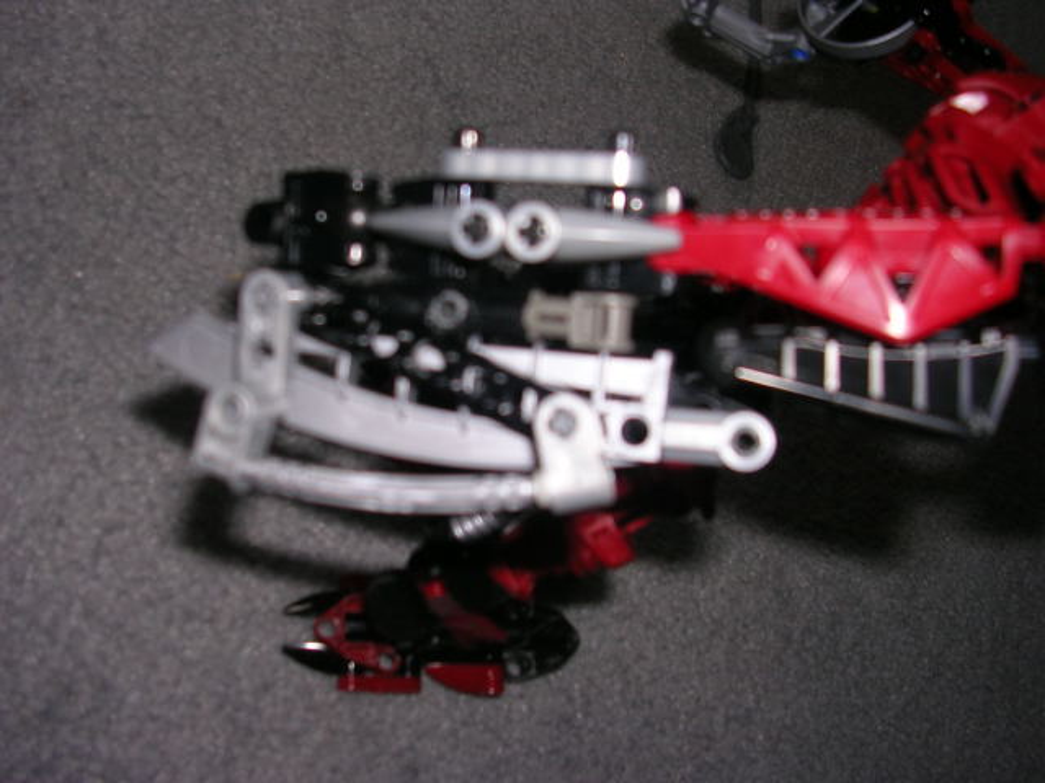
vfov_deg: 37.7
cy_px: 392
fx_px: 1147
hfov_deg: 49.0
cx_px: 522
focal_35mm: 38
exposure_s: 1/60.1
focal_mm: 5.8
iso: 50
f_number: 2.8
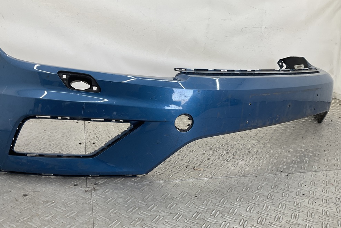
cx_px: 174
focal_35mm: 31
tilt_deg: -14.5
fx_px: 294
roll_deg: -5.7
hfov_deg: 60.3
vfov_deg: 42.3
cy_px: 112
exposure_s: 1/120
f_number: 1.8
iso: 25
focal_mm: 3
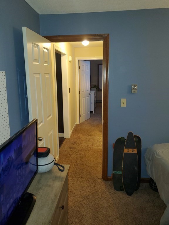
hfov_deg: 53.1
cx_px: 84
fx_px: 169
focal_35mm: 26
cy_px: 112
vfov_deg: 67.3
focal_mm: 4.3
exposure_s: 1/24
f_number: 1.5
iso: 125
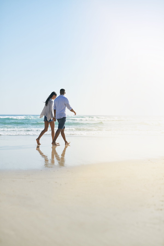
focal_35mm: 50
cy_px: 123
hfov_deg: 27.0
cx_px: 82
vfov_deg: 39.6
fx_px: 342
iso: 200
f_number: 2.2
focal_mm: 50
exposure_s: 1/1250
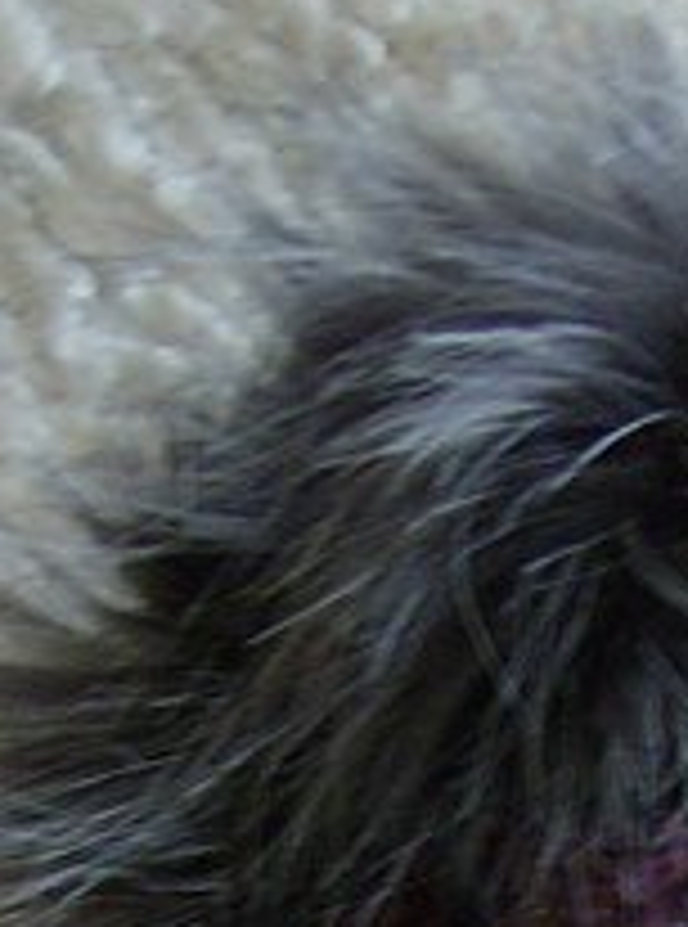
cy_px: 1413
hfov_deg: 12.8
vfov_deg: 16.1
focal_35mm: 112
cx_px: 852
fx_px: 2987
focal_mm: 6
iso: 200
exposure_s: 1/19.4
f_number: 2.8
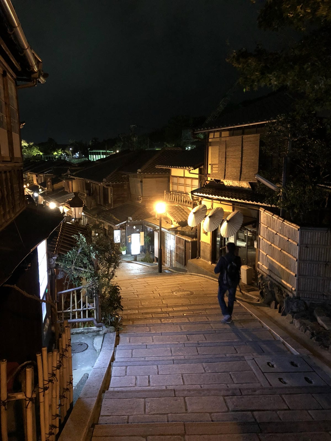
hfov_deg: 48.2
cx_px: 166
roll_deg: -0.1
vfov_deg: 61.7
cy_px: 220
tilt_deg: -8.9
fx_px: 370
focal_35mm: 29
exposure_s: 1/4
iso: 250
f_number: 1.8
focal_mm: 3.99
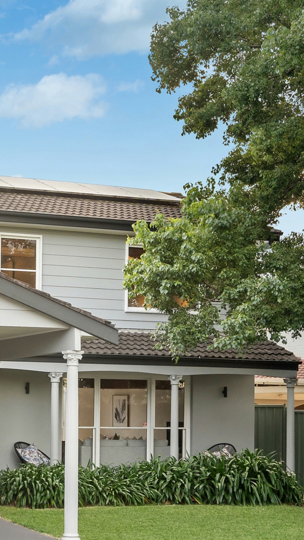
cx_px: -32
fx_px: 1017
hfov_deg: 16.5
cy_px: 299
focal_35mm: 71
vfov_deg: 29.7
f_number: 11
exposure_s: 1/80
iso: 400
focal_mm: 27
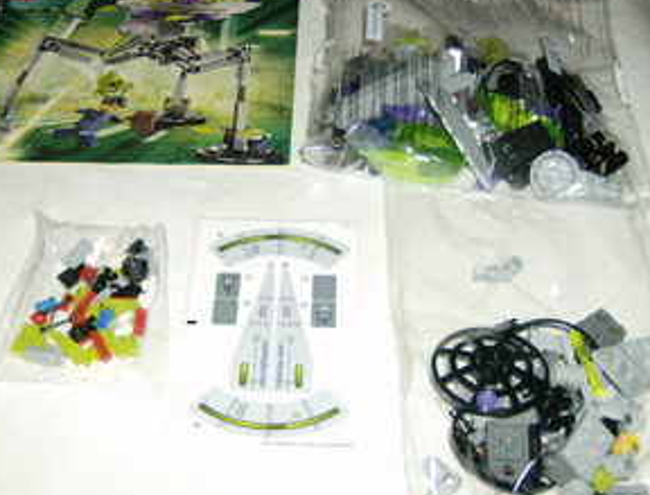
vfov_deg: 29.4
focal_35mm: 50
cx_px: 314
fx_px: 944
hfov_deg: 38.0
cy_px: 237
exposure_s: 1/60
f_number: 2.8
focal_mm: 6
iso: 200
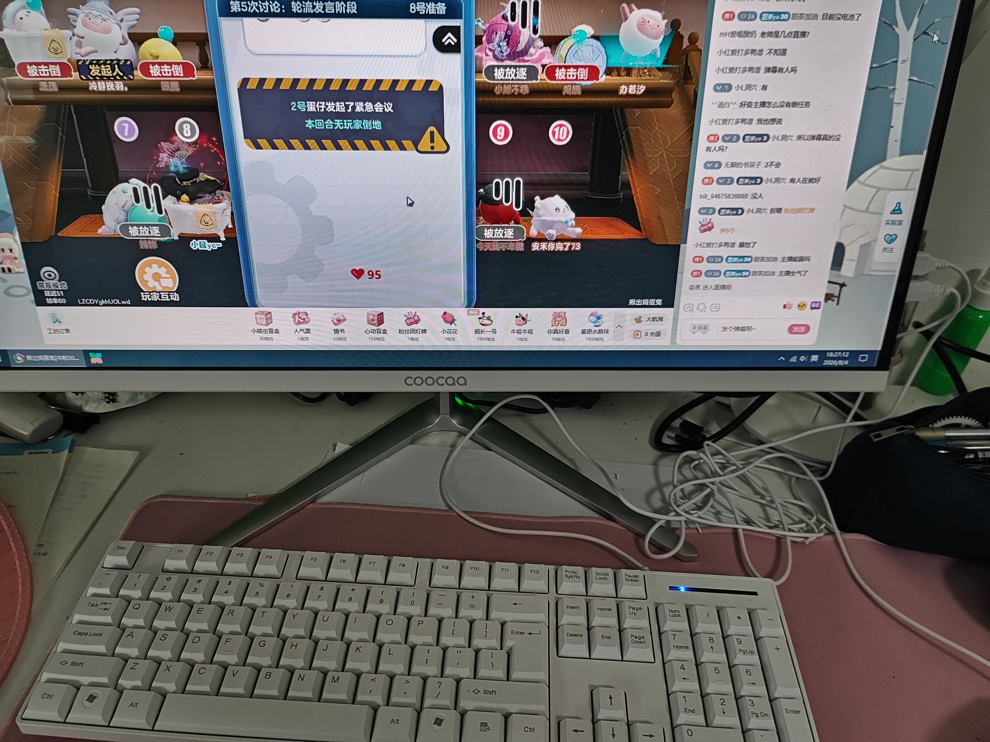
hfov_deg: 67.3
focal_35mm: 26
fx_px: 744
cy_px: 371
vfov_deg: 53.1
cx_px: 495
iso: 410
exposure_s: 1/50
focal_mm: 4.26
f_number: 1.8
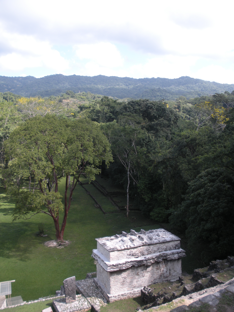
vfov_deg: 51.4
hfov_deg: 39.7
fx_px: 324
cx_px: 117
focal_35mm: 36
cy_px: 156
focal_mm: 6.3
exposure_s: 1/256
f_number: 3.5
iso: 64
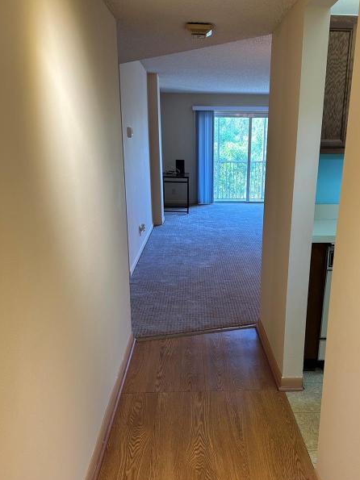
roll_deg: -1.0
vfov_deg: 58.2
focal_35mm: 31
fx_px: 430
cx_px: 217
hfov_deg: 45.2
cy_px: 269
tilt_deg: -15.9
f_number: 1.78
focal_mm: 6.86
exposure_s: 1/60
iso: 125
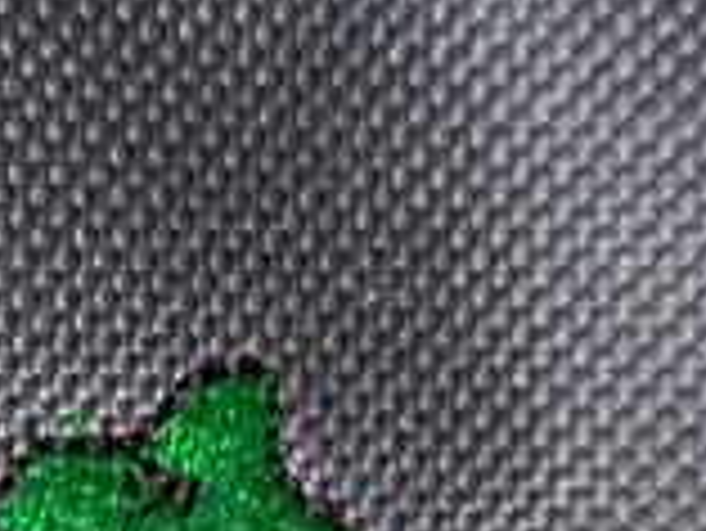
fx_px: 2245
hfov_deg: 17.6
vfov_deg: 12.7
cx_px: 45
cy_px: 842
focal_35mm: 110
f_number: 1.73
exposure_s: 1/120
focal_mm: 4.38
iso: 378
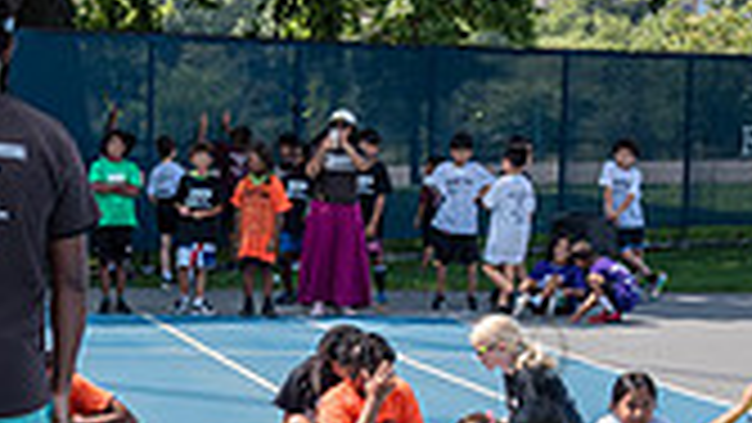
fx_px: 2353
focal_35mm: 118
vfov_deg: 10.2
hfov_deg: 16.7
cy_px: 380
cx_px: -329
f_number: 5.6
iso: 400
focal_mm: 32
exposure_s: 1/1000
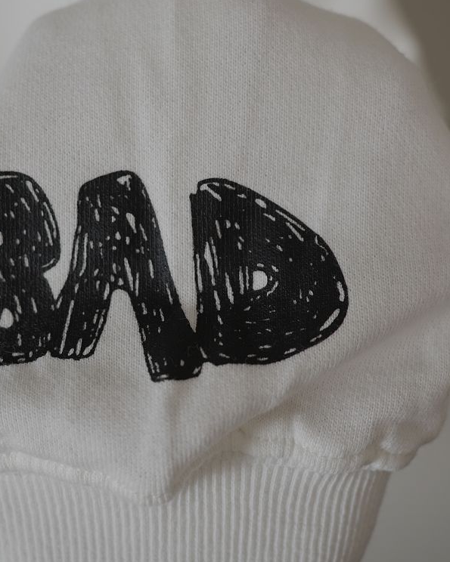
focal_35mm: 53
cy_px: 263
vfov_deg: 35.4
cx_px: 132
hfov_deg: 28.3
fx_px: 883
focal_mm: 35
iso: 800
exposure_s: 1/800
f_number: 3.5
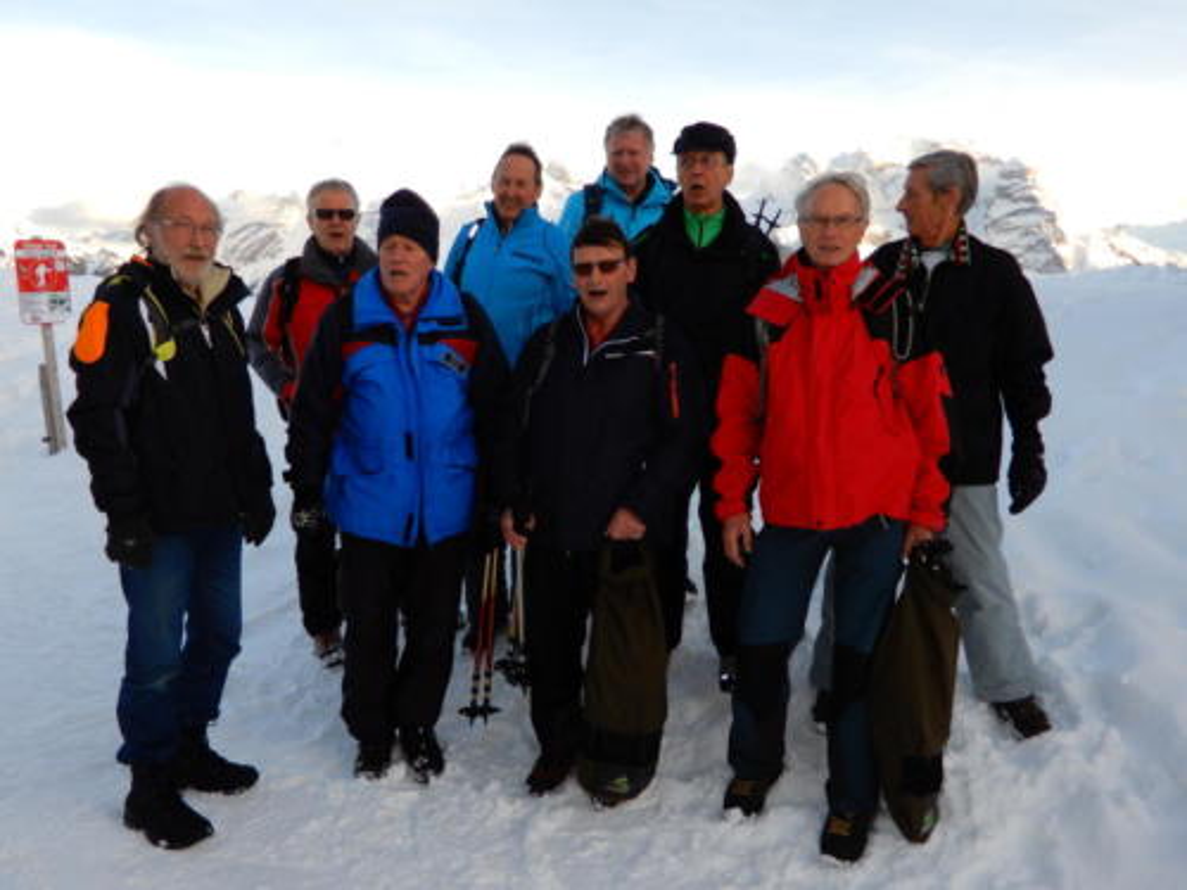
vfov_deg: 40.7
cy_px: 445
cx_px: 594
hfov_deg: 52.6
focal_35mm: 35
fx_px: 1200
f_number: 4
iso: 80
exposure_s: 1/200
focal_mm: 6.2
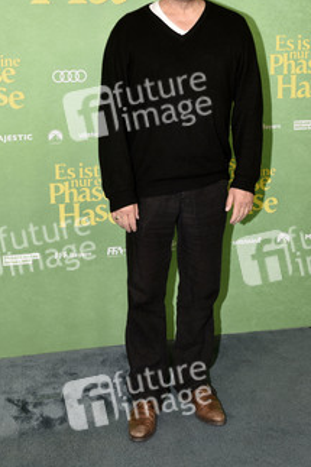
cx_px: 179
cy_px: 179
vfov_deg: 41.7
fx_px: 610
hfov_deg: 28.6
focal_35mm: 47
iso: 500
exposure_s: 1/125
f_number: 6.3
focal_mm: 38
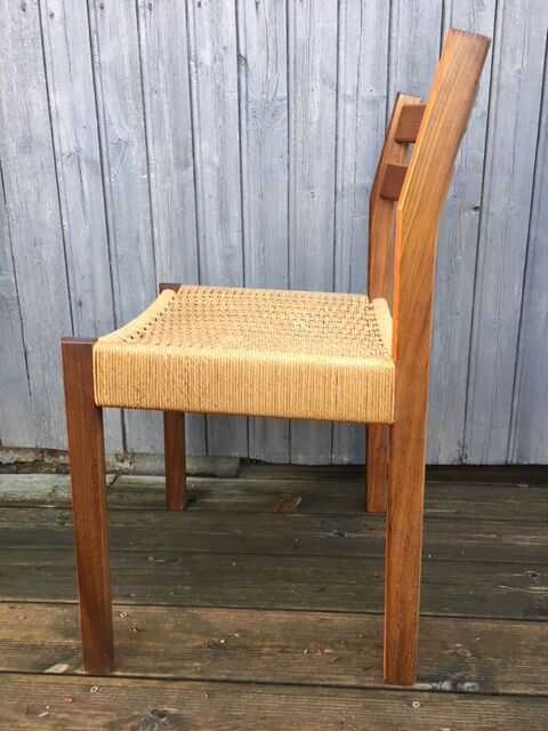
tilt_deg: -15.6
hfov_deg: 48.2
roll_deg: +2.1
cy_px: 366
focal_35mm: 29
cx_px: 274
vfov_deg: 61.7
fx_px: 612
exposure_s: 1/33
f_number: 2.2
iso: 50
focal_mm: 4.15
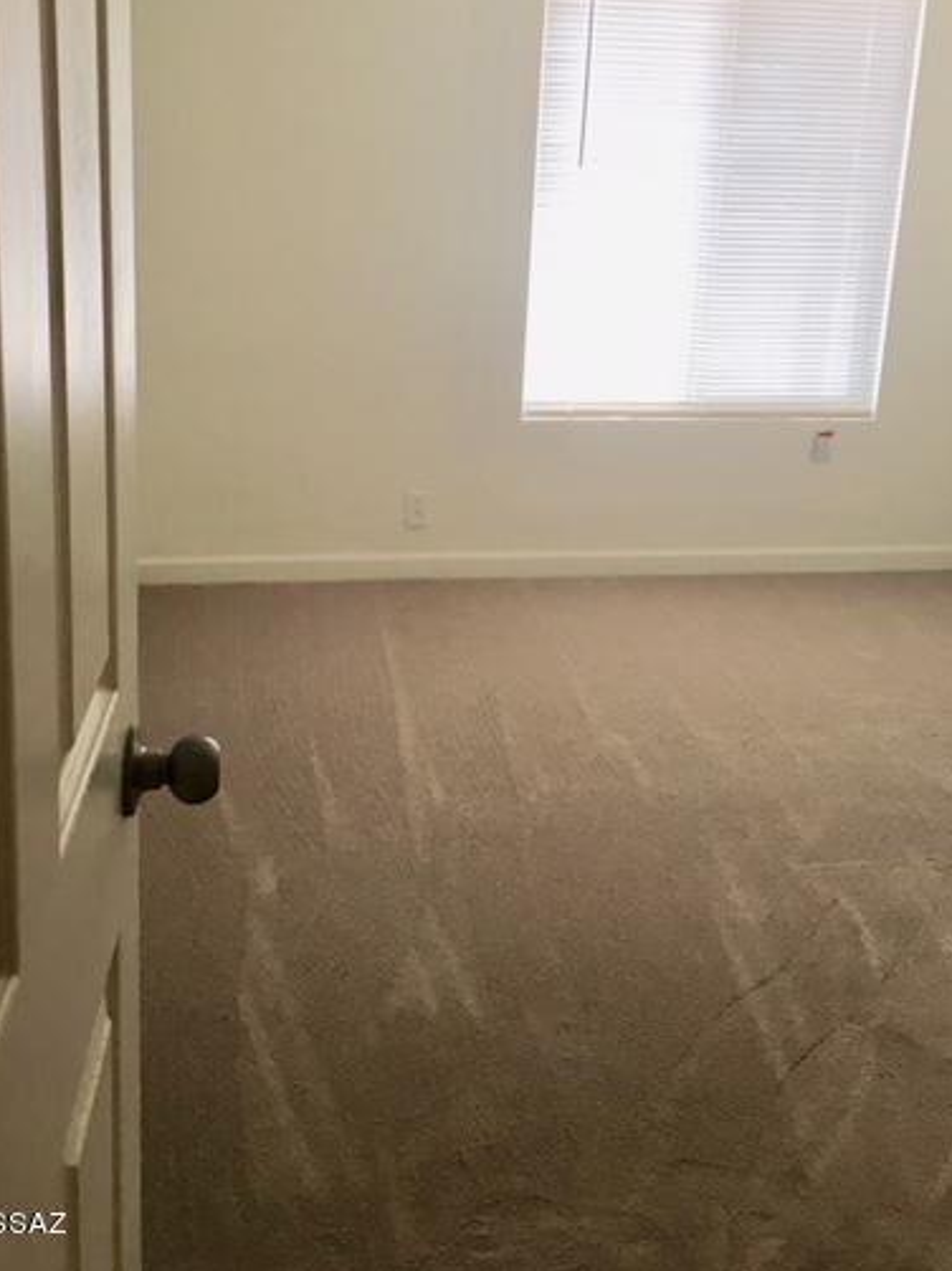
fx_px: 1358
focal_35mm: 37
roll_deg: -2.1
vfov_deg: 49.6
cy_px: 473
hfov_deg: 38.6
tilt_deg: -13.4
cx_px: 435
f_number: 2.2
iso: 32
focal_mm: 4.15
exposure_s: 1/40
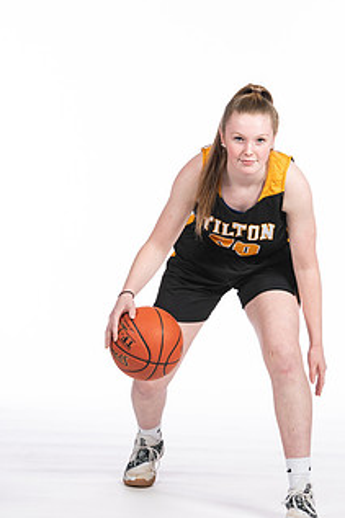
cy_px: 265
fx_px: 2144
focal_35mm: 149
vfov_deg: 13.8
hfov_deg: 9.2
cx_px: 244
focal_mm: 70
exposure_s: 1/100
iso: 100
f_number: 5
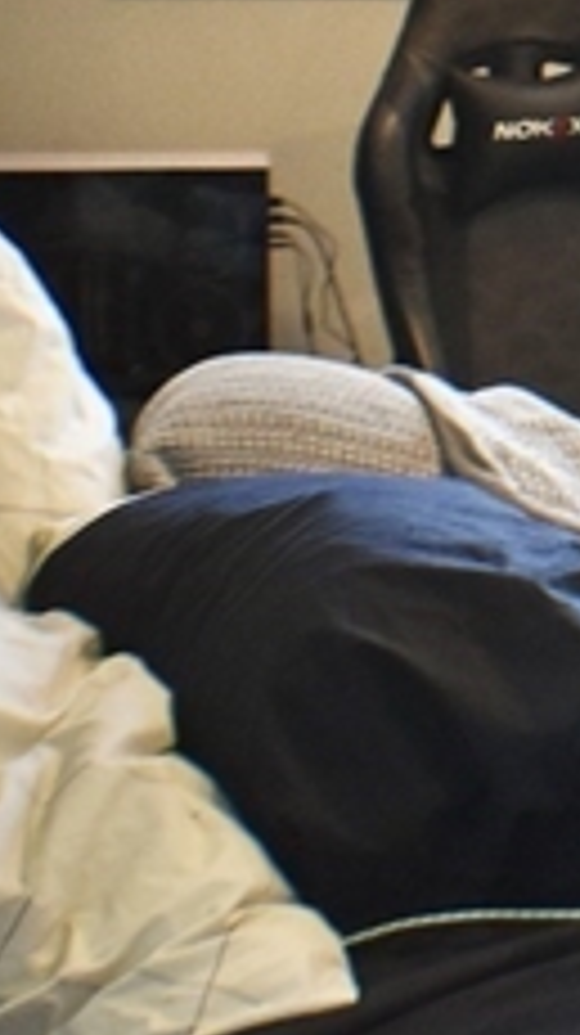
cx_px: 1421
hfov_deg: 7.3
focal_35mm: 154
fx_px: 4220
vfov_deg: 13.8
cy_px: -11
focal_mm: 22
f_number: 3.8
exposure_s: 1/125
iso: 800
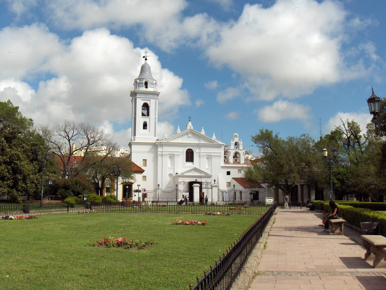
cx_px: 193
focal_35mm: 39
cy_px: 145
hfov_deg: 47.8
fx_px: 435
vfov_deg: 36.9
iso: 50
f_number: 4.8
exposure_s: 1/1493
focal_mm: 8
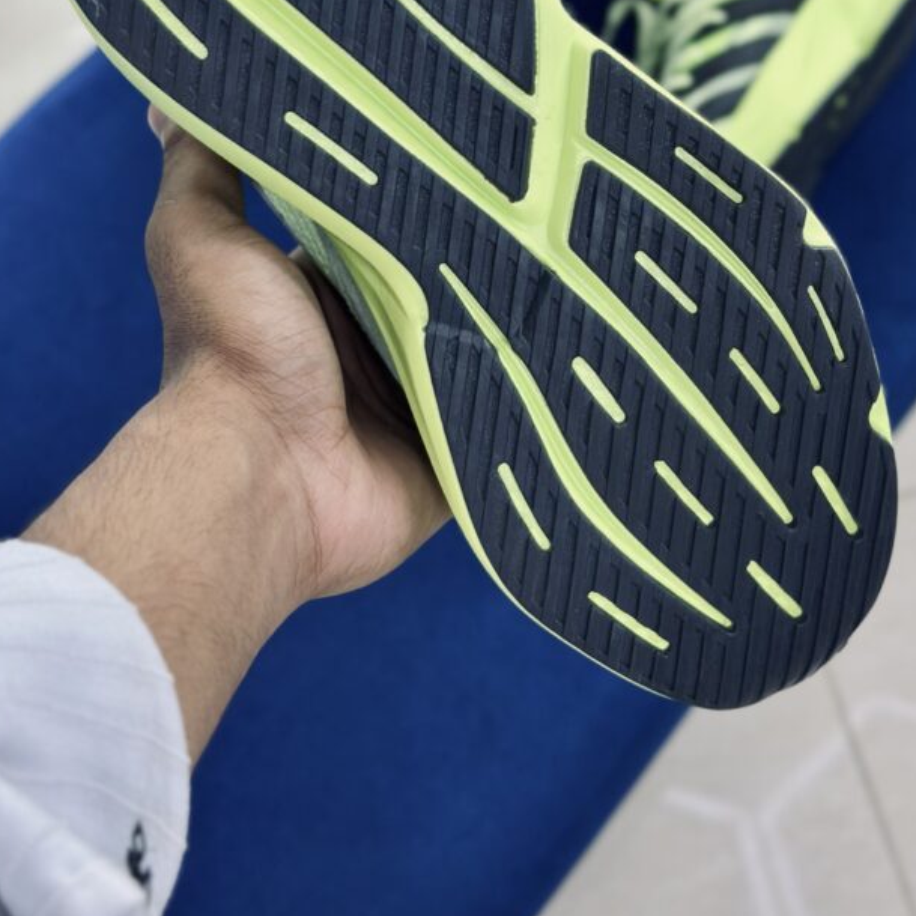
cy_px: 229
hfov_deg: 26.5
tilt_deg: -62.6
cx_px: 487
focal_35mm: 65
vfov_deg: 26.2
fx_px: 1946
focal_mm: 6.86
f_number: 1.78
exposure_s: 1/100
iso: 100
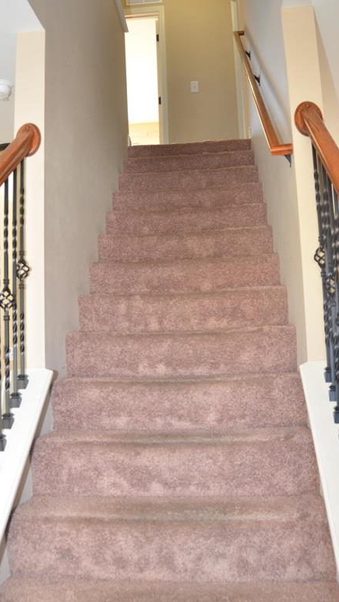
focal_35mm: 35
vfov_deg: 56.5
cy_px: 268
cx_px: 145
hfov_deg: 33.7
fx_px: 559
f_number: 4
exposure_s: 1/60
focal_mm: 18
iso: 800
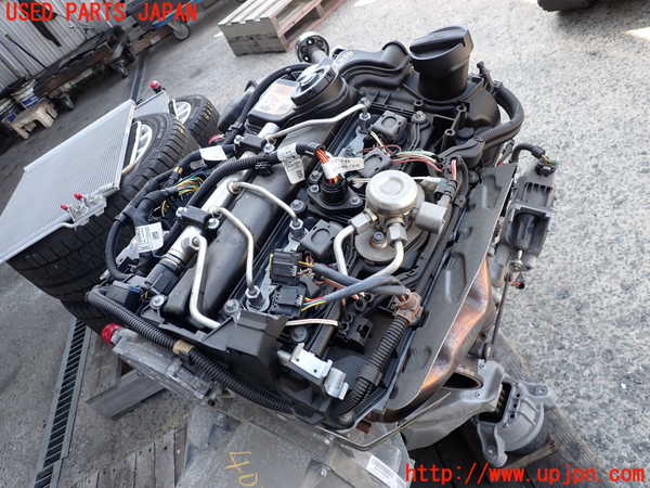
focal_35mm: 25
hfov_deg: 69.4
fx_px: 469
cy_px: 244
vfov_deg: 54.9
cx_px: 325
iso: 100
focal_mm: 4.5
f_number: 2.8
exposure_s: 1/125
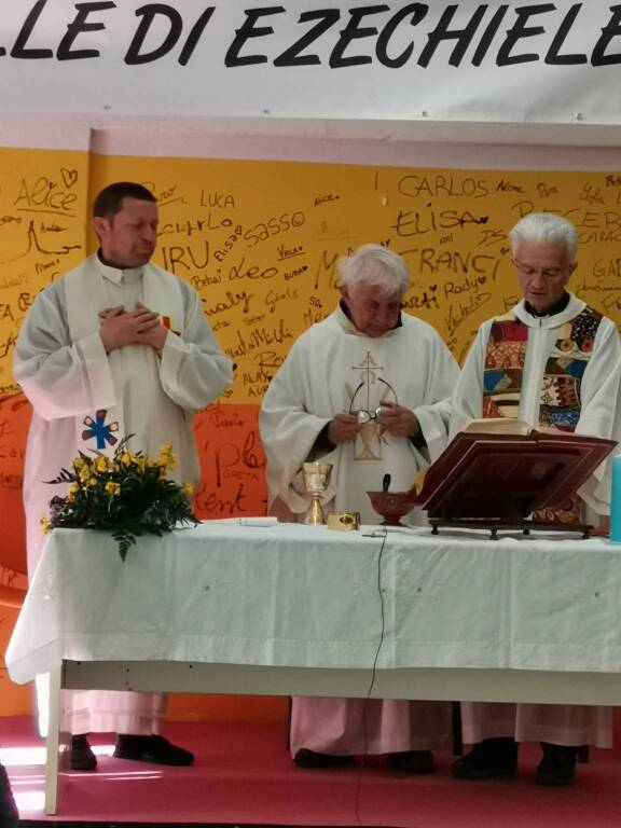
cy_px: 414
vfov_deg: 19.4
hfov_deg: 14.6
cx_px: 310
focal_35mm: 101
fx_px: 2416
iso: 160
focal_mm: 4.75
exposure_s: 1/100
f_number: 1.8
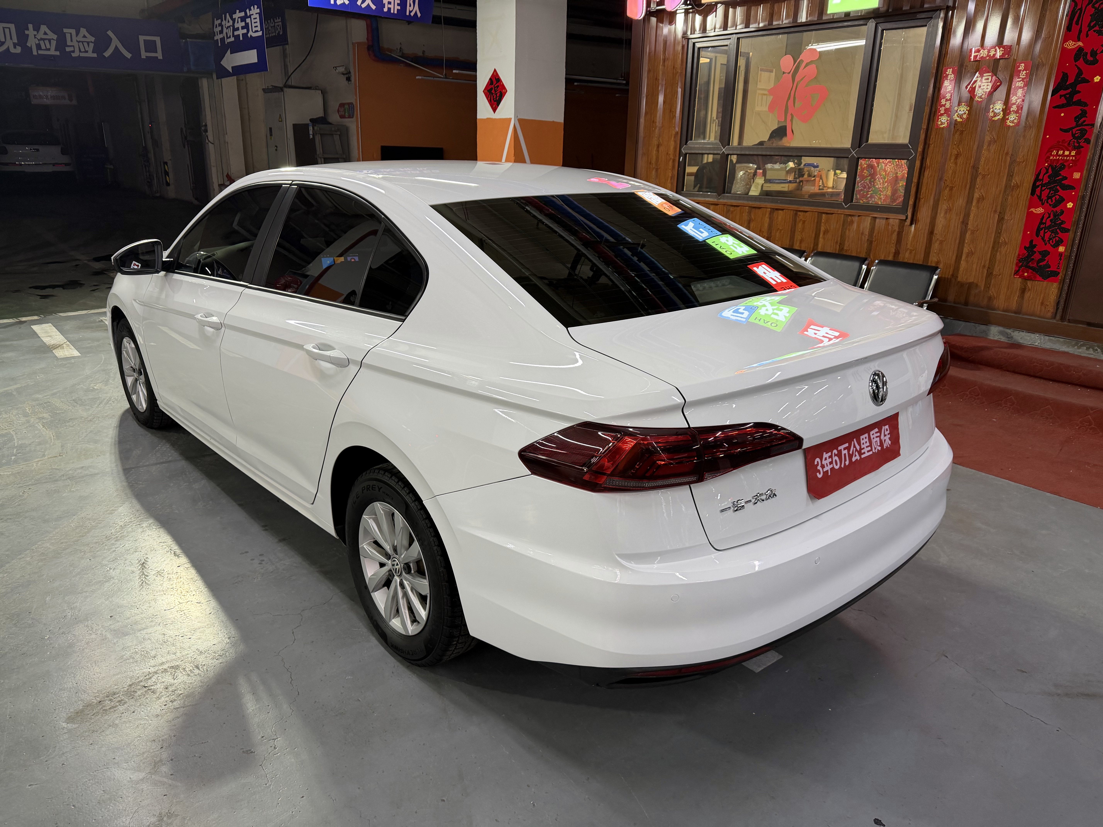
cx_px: 552
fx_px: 765
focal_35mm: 24
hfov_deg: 71.6
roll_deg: -0.8
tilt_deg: -17.9
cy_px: 414
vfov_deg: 56.8
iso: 125
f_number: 1.78
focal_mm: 6.76
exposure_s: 1/100
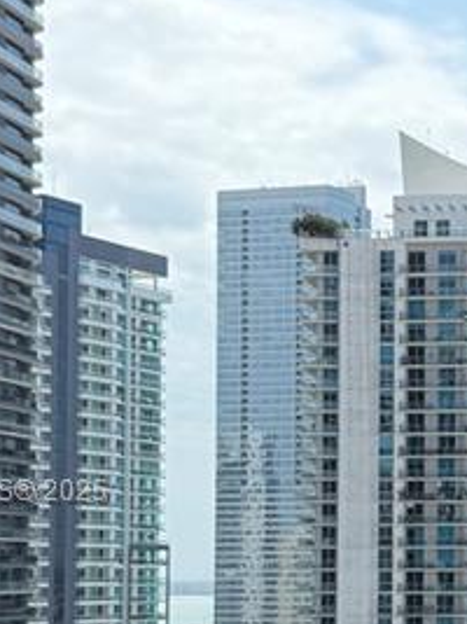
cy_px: 493
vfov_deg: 18.1
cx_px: 731
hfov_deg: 12.9
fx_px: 1944
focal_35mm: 108
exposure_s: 1/3759
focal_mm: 6.76
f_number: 1.78
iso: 100
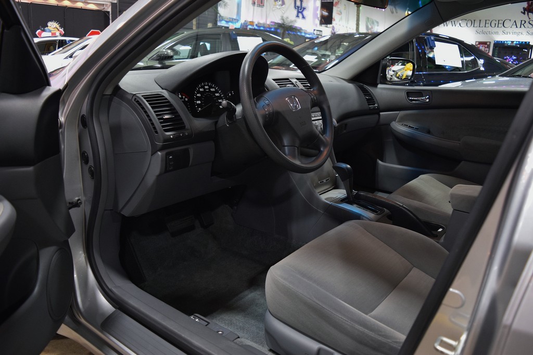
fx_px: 400
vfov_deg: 47.9
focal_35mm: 27
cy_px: 178
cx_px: 266
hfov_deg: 67.4
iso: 2000
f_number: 3.5
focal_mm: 18
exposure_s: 1/60
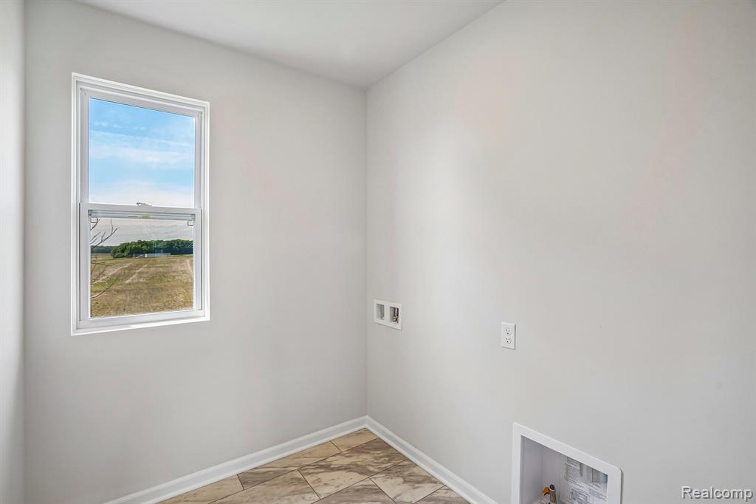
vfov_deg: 73.7
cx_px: 378
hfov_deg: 96.8
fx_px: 336
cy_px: 252
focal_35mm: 16
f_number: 8
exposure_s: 1/50
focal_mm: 16
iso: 400
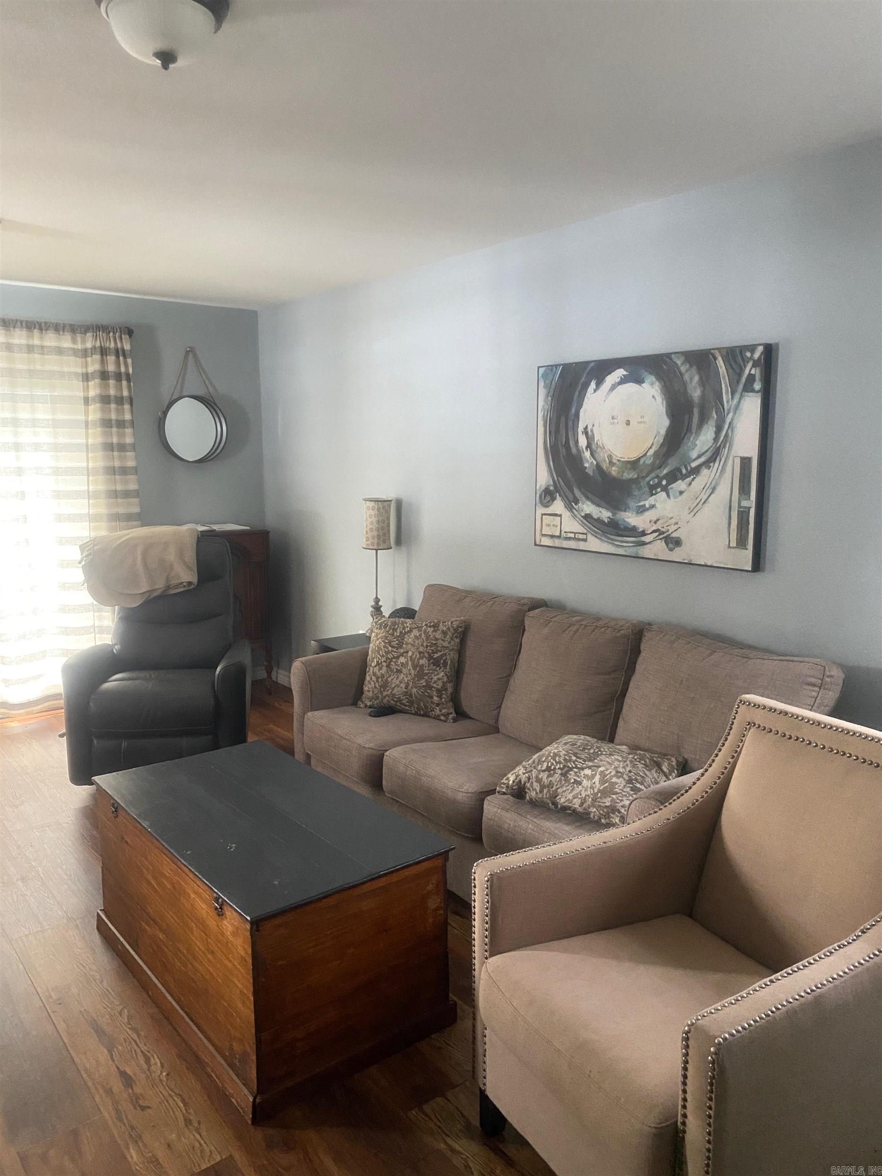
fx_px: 883
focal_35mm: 26
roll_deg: -0.1
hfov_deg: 53.1
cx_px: 441
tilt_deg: -8.0
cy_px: 588
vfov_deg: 67.3
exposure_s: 1/60
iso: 500
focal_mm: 4.25
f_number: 1.8
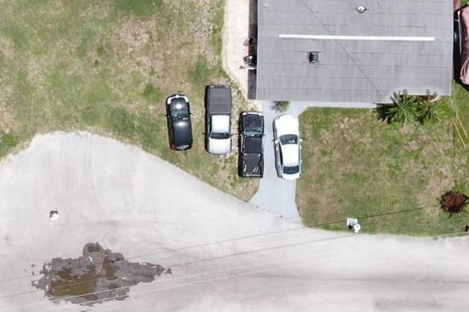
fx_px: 1159
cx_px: 38
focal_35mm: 89
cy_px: -67
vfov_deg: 14.8
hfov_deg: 22.3
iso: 100
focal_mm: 5.11
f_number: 3
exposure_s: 1/1000
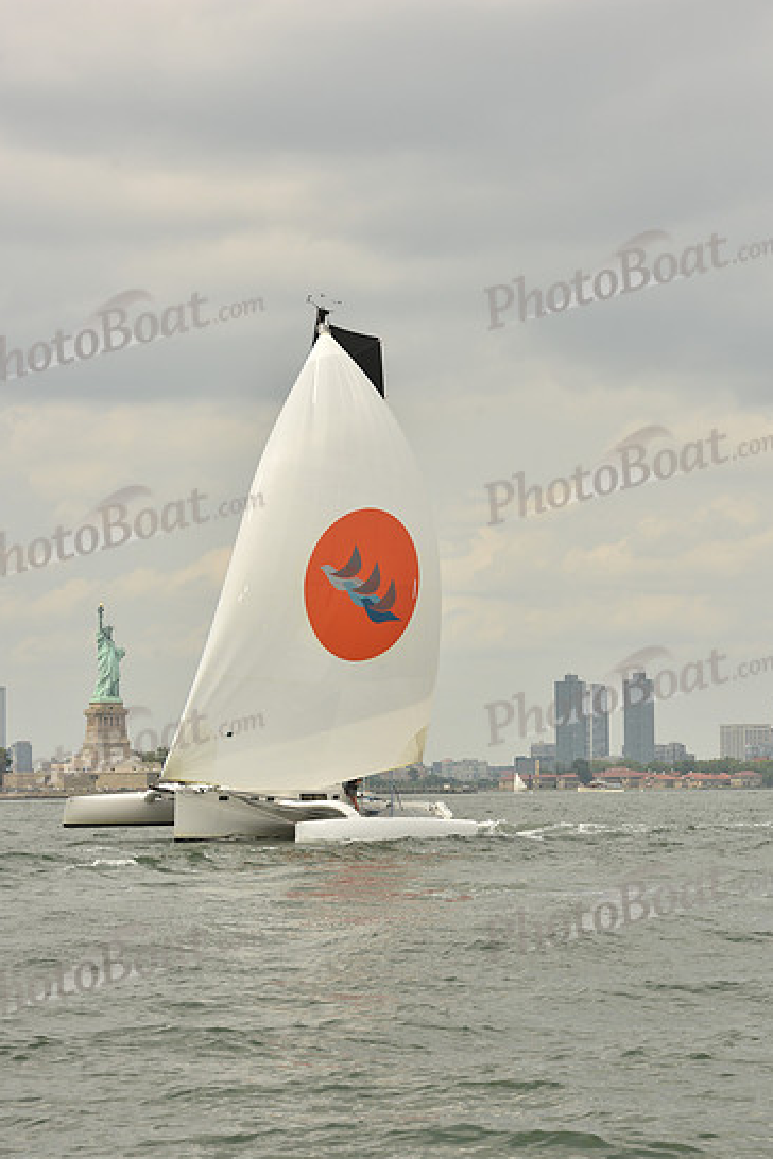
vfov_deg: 20.2
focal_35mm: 101
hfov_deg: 13.6
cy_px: 611
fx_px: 3253
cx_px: 375
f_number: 10
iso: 250
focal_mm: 95
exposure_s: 1/640
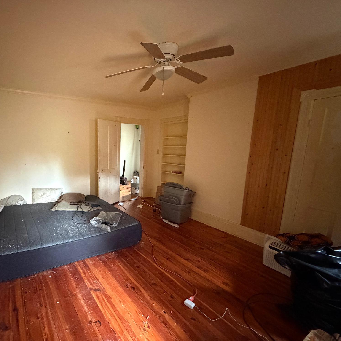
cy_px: 175
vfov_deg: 83.9
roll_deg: +0.2
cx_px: 109
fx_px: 189
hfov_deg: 80.7
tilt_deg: -9.0
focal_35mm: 17
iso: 1250
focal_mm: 2.22
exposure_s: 1/43
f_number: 2.2
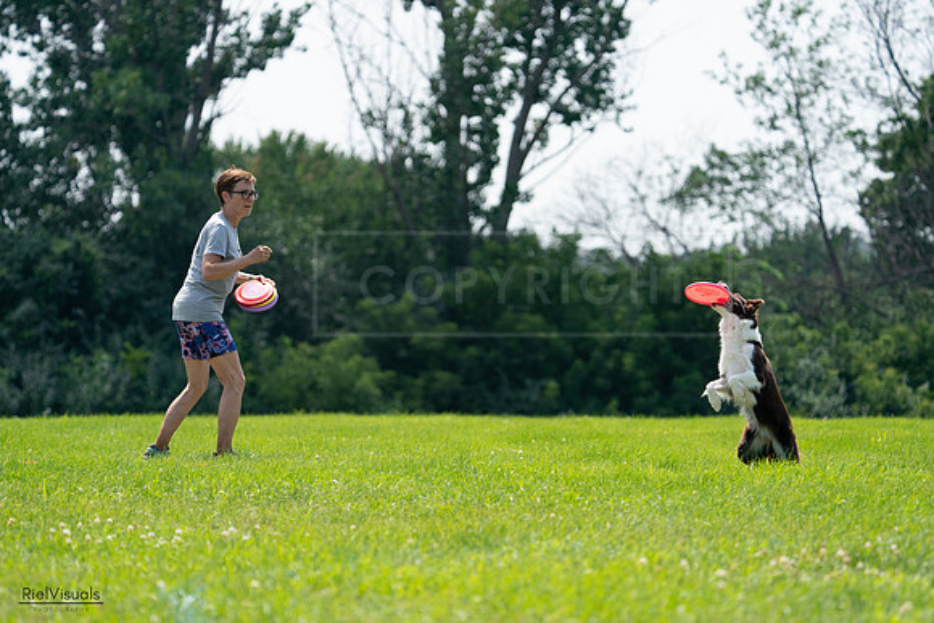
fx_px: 6721
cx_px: 467
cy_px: 312
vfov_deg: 5.3
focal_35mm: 259
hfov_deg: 7.9
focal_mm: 259
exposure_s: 1/4000
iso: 1000
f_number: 5.6
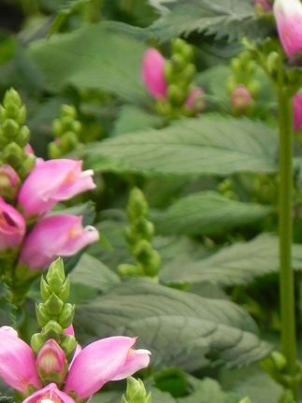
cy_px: 336
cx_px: 41
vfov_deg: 3.2
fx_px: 7285
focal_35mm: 626
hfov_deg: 2.4
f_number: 5
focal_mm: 59.9
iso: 160
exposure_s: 1/200
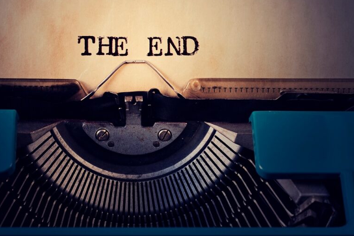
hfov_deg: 20.2
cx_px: 133
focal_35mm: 101
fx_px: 992
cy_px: 109
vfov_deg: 13.5
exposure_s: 1/4
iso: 200
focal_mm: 50
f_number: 8
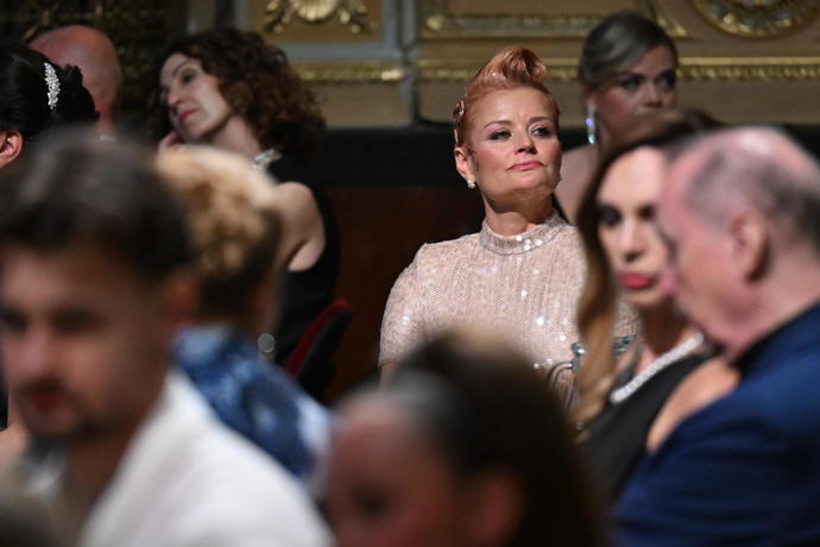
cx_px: 410
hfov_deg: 6.9
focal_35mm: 300
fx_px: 6833
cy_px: 274
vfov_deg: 4.6
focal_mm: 200
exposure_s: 1/400
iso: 5000
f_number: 2.8
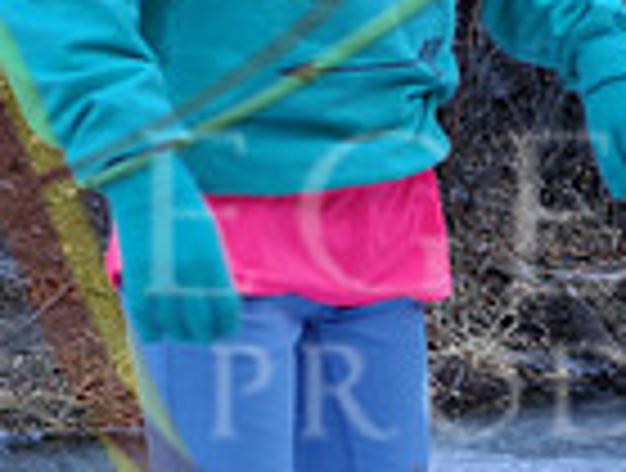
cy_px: 119
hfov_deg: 11.5
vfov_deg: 8.7
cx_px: 333
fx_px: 3119
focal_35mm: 172
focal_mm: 28
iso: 400
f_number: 4
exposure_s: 1/50
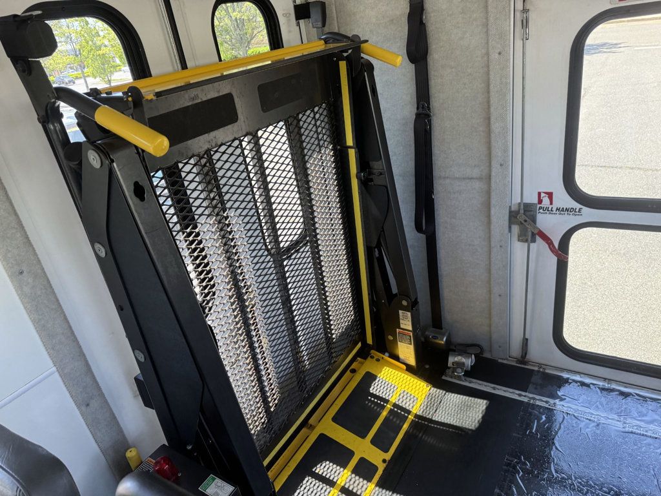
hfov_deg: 71.6
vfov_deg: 56.8
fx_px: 458
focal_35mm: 24
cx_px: 330
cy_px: 248
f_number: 1.78
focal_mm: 6.76
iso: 160
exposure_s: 1/121
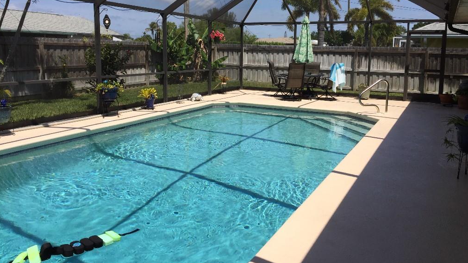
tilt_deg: -7.5
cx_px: 233
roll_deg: -2.0
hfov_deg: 61.0
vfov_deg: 36.5
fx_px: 397
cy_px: 99
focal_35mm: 32
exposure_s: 1/1980
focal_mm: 4.15
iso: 32
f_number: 2.2
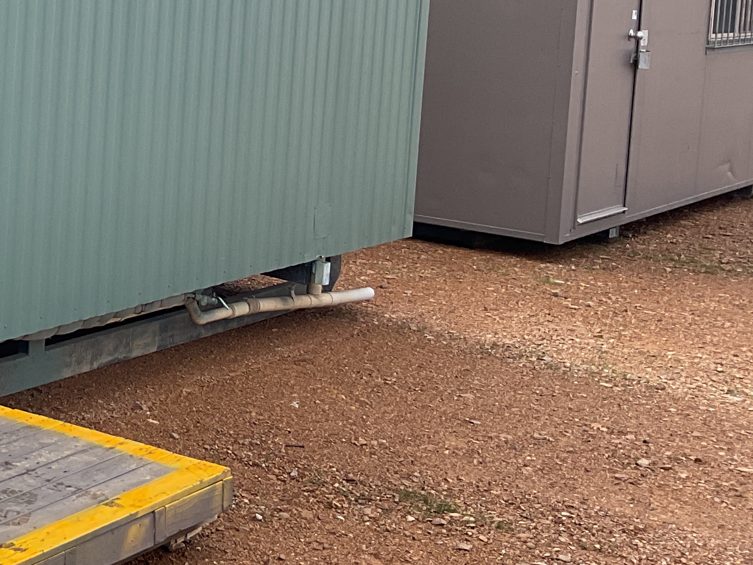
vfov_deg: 17.7
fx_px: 1783
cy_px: 46
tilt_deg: -5.2
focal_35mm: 82
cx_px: -187
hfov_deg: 21.8
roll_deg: -1.9
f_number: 1.8
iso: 16
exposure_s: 1/683
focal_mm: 3
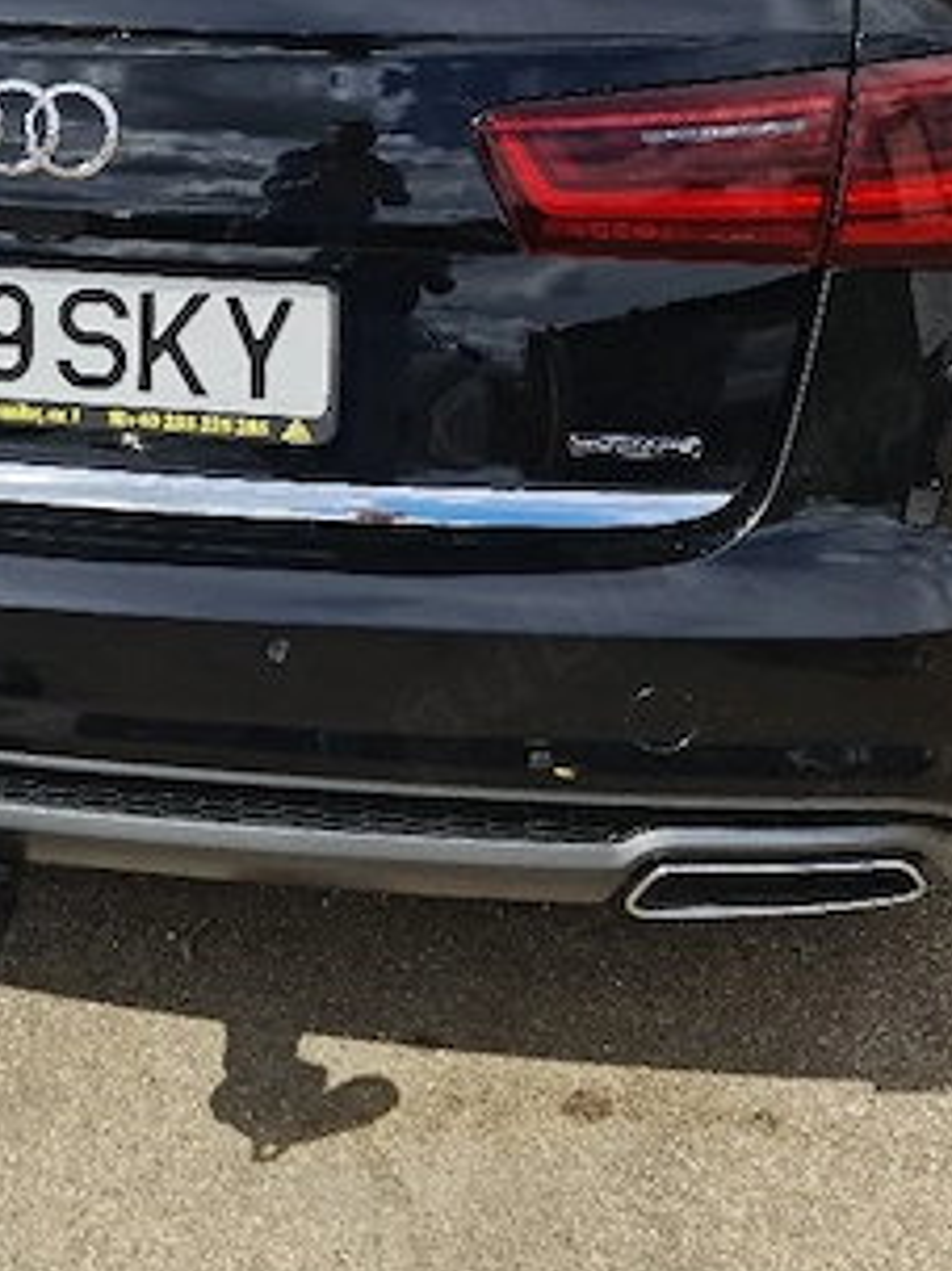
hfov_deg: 21.9
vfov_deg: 27.7
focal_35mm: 66
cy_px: 13
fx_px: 2422
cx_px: 172
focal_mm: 7
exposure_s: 1/1111
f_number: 1.8
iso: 50
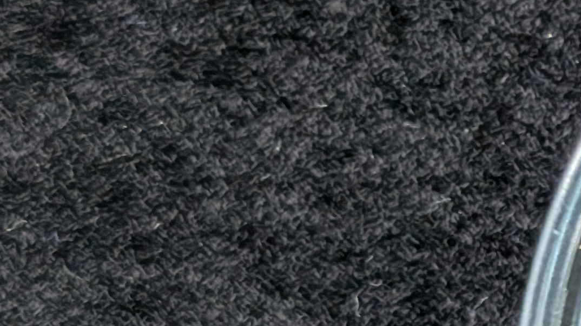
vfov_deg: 5.9
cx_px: 1060
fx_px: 3127
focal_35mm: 203
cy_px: 413
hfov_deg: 10.0
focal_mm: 6.9
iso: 283
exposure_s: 1/57.3
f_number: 1.68
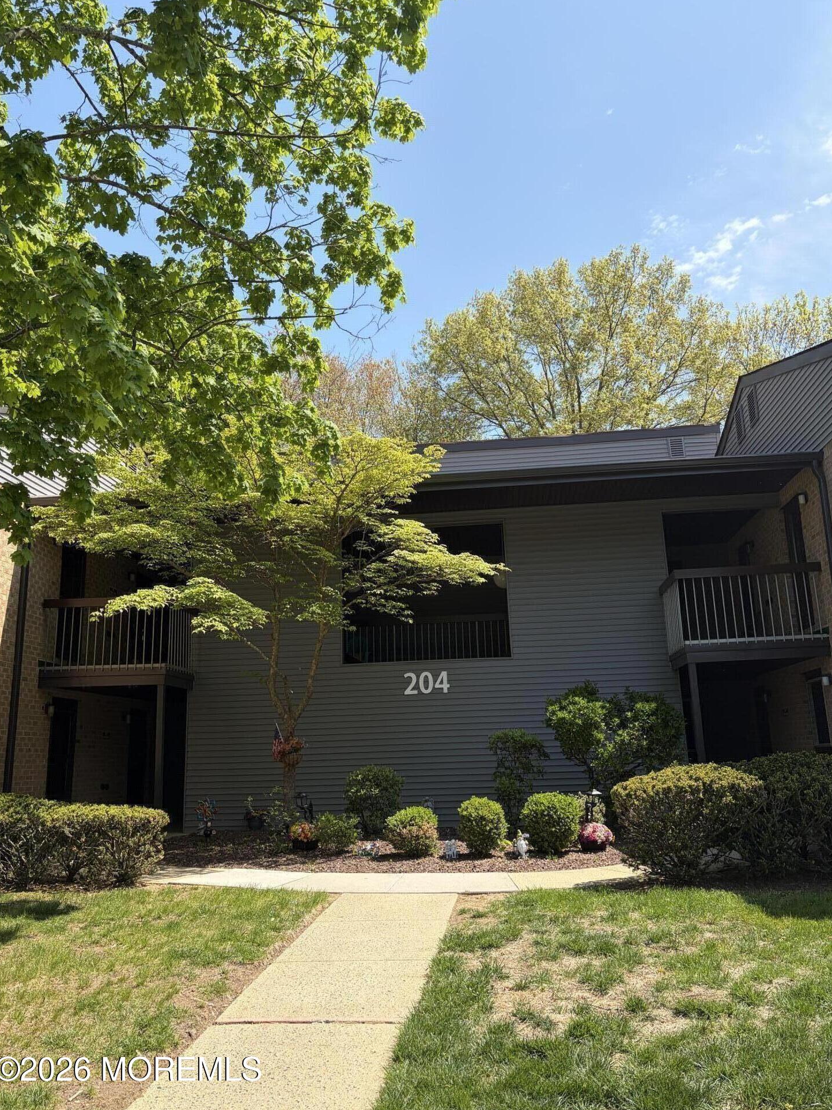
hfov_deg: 51.3
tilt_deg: +13.5
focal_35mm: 27
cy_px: 546
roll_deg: +2.1
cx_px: 425
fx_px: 865
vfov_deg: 65.3
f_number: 1.6
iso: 50
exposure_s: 1/2208
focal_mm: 5.96
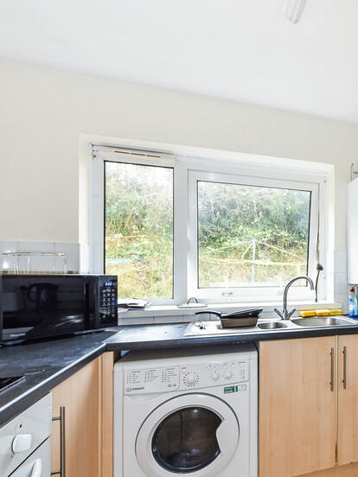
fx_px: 345
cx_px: 374
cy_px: 278
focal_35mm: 25
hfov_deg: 44.7
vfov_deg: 68.9
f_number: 7.1
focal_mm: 14
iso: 400
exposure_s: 1/10
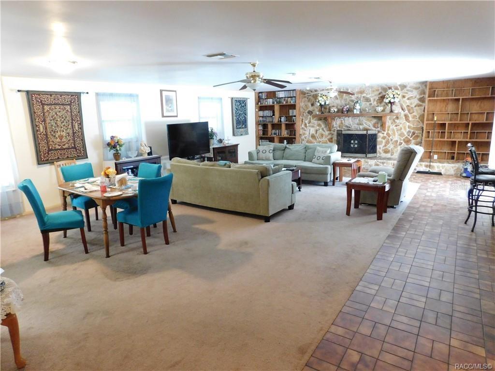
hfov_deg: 73.9
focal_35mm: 23
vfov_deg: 58.9
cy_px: 186
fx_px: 329
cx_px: 248
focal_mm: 4
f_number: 3
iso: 450
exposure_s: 1/8
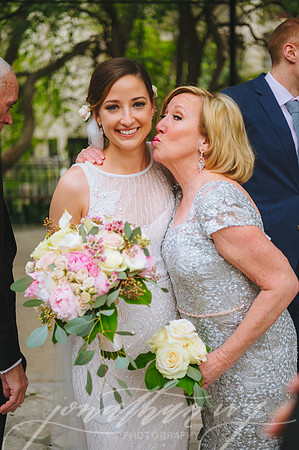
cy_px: 225
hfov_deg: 24.1
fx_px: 699
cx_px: 150
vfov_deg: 35.7
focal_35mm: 56
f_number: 2.8
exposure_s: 1/1600
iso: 400
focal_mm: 56
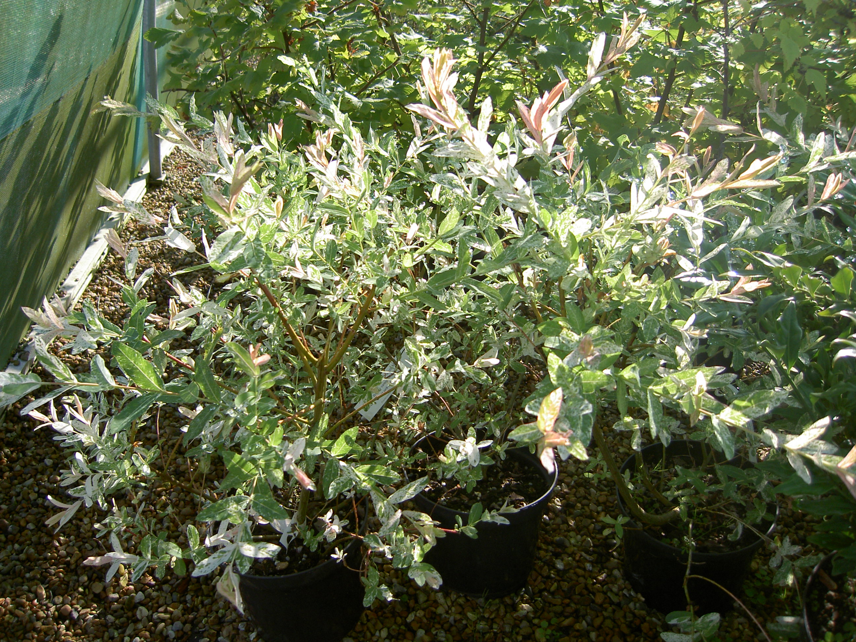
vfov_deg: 41.8
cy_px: 321
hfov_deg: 54.0
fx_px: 841
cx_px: 428
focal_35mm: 34
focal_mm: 5.6
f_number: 2.8
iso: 50
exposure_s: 1/200
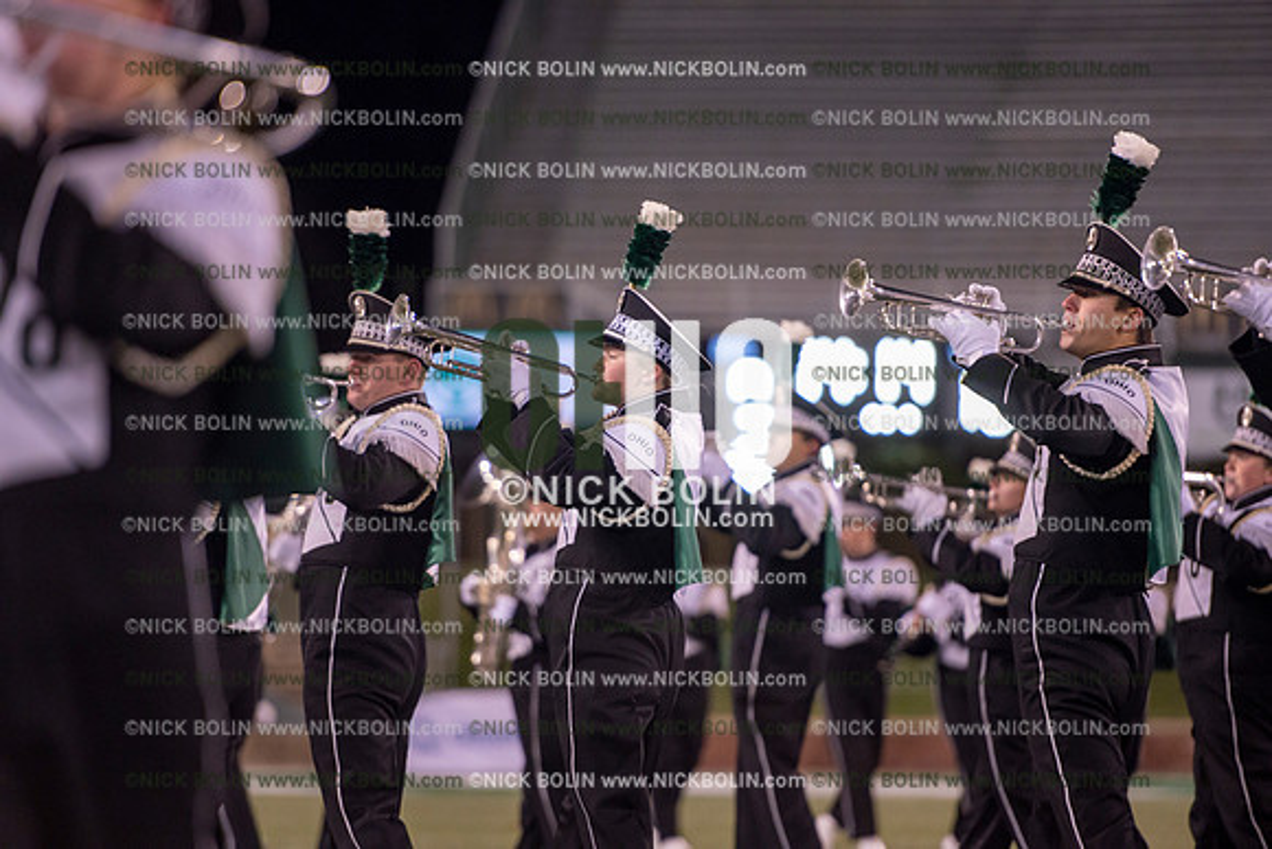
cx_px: 636
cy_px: 424
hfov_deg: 10.3
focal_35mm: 200
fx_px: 7068
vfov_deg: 6.9
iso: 2500
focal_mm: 200
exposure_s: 1/1250
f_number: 2.8
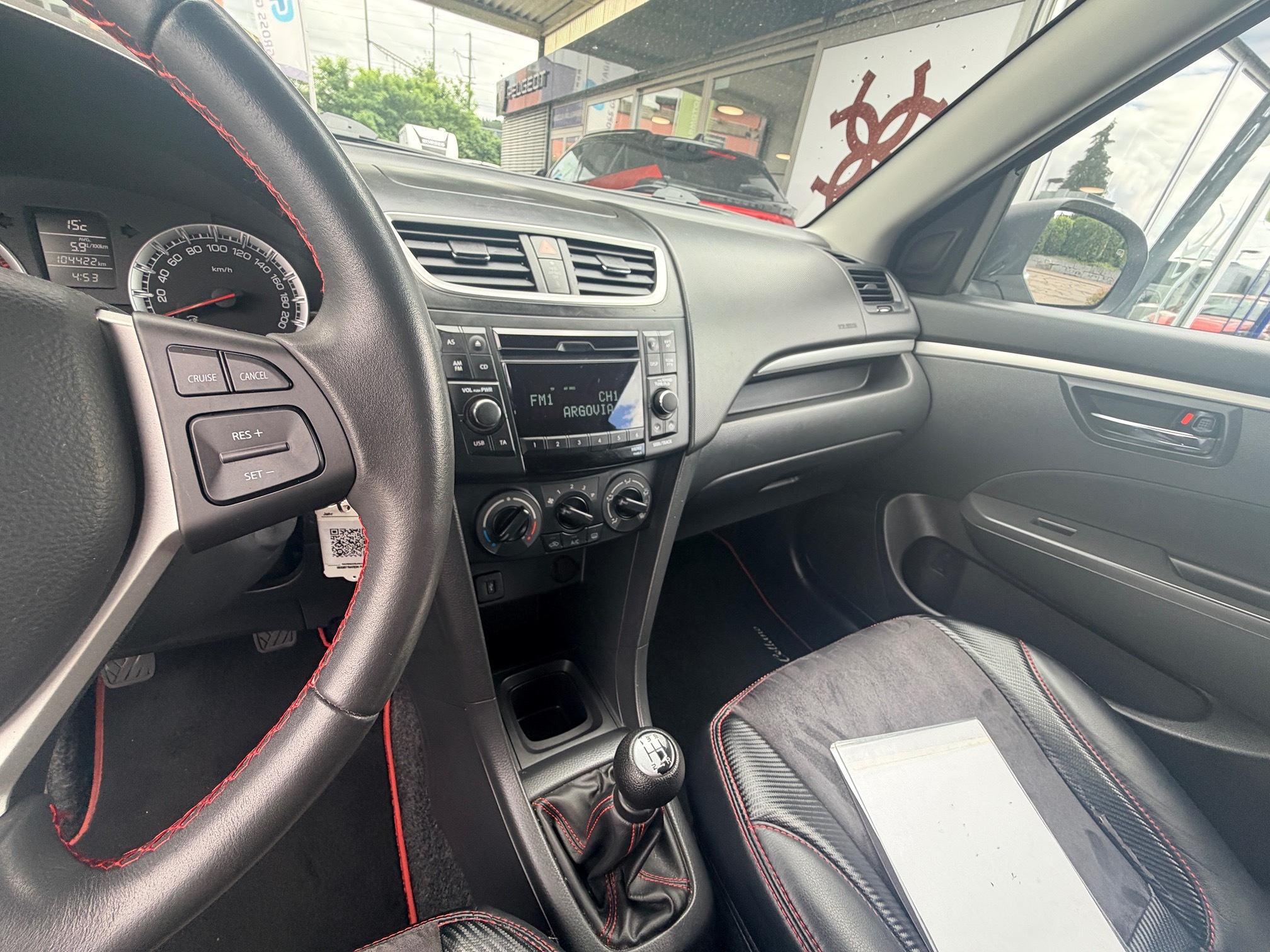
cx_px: 635
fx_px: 514
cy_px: 476
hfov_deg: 102.1
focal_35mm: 14
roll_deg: -9.2
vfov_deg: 85.7
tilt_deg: -26.7
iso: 64
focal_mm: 2.22
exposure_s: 1/121
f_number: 2.2
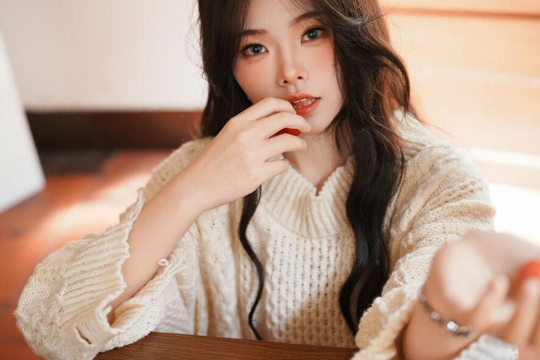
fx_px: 885
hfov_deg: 33.9
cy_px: 151
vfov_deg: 23.0
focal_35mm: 59
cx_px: 247
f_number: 2.2
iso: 400
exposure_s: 1/320
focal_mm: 50
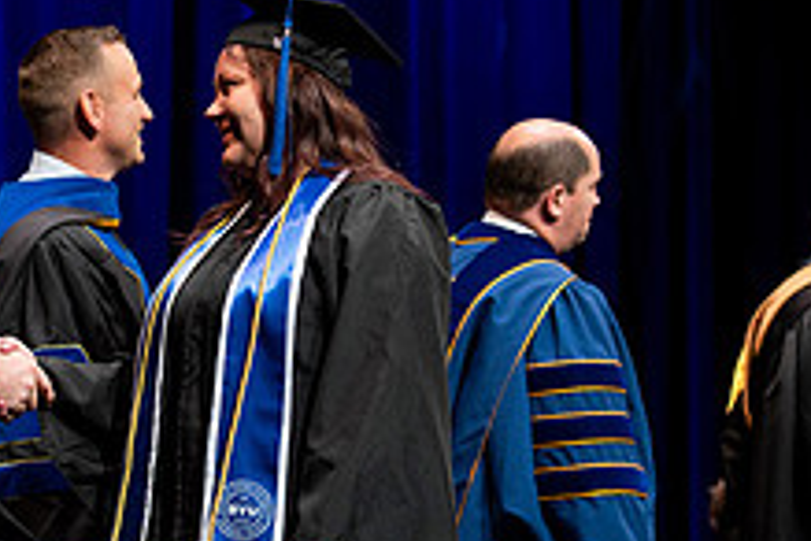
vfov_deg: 7.4
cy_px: 569
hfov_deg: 11.0
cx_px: -19
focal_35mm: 185
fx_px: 4167
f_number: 2.8
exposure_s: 1/250
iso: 500
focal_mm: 70
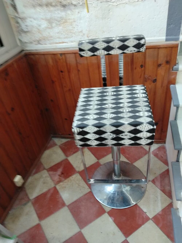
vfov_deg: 65.3
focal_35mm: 27
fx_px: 189
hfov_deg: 51.4
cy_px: 122
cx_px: 91
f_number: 1.8
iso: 297
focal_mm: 4.05
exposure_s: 1/33.3
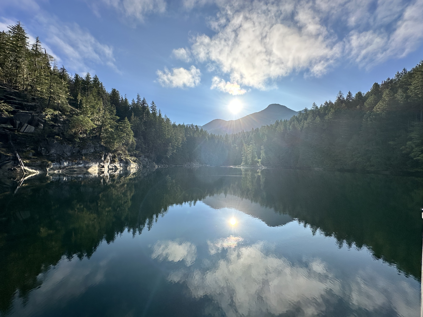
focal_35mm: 14
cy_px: 158
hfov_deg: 102.1
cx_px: 212
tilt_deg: +1.8
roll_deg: -1.6
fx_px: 171
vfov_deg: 85.7
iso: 50
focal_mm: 2.22
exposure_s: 1/2053
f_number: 2.2
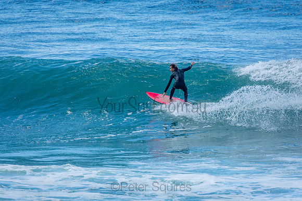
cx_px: 151
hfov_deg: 3.4
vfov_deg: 2.3
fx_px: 5034
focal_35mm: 600
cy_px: 100
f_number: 5.6
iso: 560
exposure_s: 1/2000
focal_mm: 400
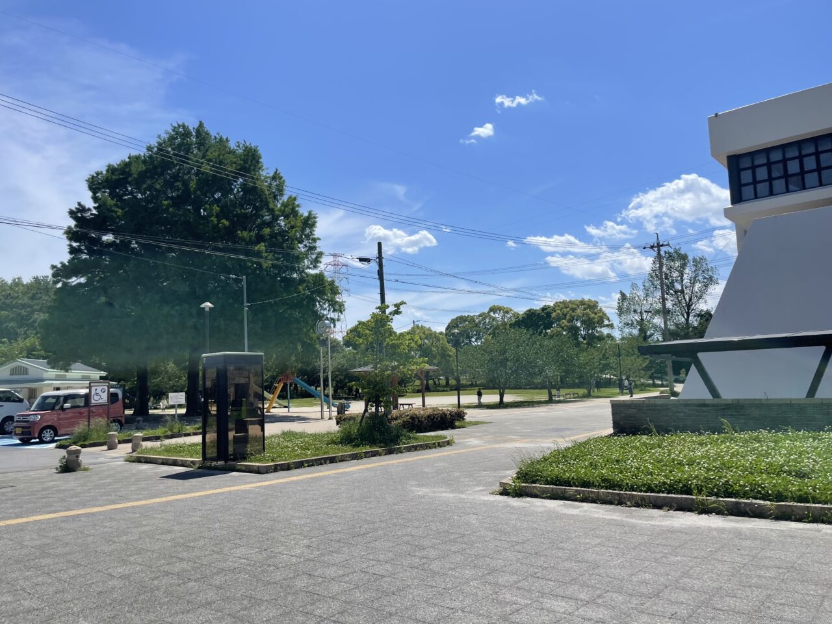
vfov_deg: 53.1
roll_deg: +1.6
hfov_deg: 67.3
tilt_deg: +7.7
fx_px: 625
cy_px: 312
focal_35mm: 26
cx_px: 416
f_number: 1.6
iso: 32
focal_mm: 4.2
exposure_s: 1/6494
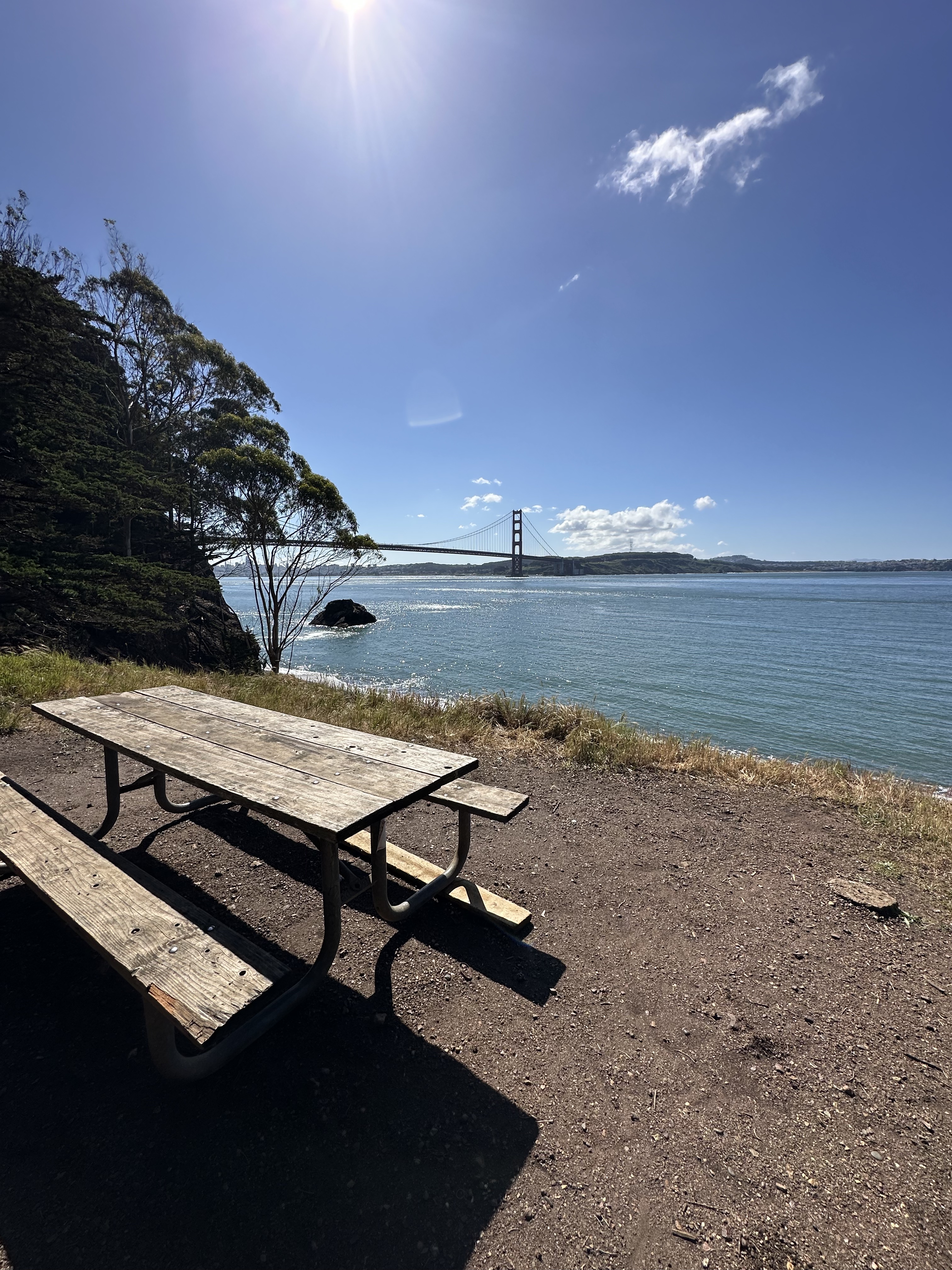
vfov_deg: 102.1
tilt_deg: -6.1
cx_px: 476
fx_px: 513
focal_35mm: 14
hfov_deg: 85.7
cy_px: 635
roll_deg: +0.0
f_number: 2.2
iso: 50
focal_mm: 2.22
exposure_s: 1/4000
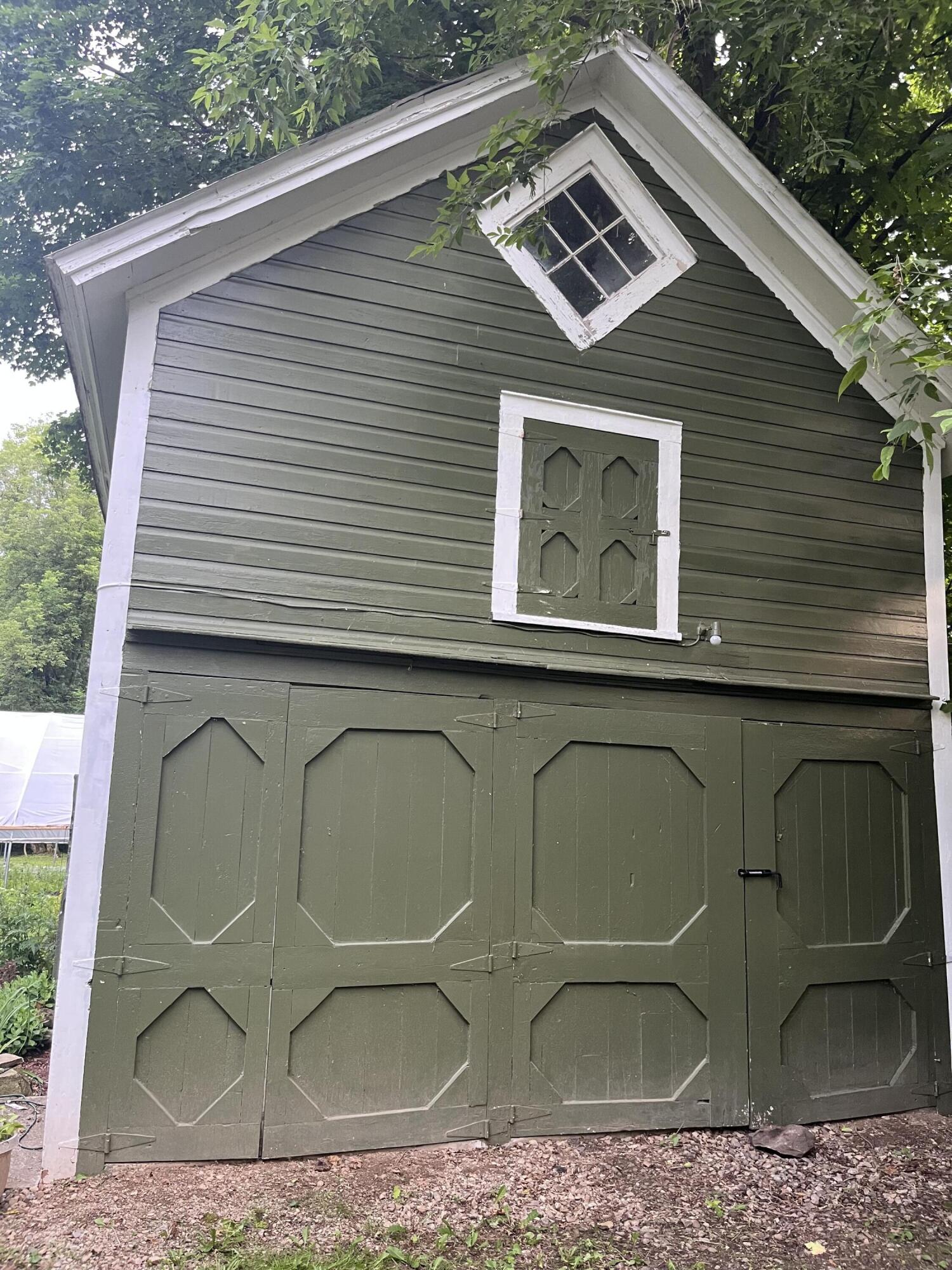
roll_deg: -2.0
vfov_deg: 67.3
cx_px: 476
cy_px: 635
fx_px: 953
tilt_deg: +9.3
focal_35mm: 26
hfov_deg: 53.1
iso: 250
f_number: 1.6
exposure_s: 1/60
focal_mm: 5.1
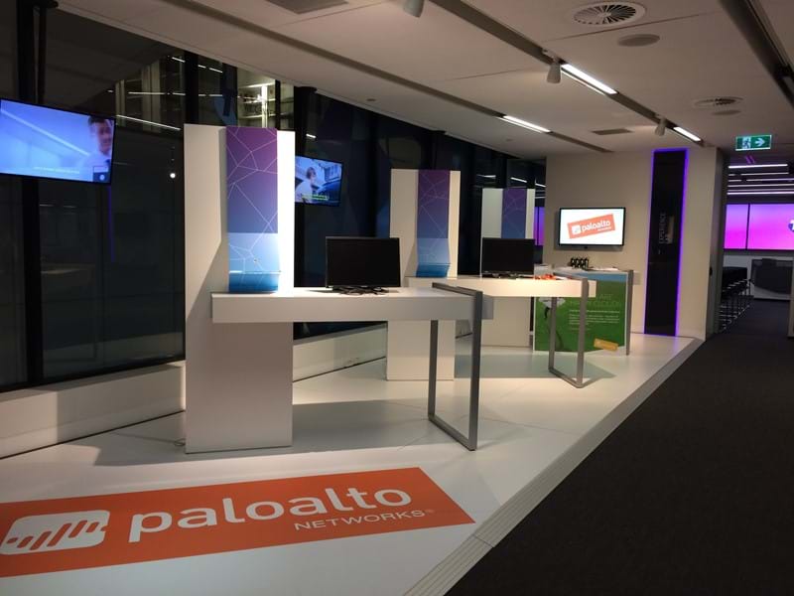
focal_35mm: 29
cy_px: 298
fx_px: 665
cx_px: 397
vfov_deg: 48.2
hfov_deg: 61.7
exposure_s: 1/33
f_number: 2.2
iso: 64
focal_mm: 4.15
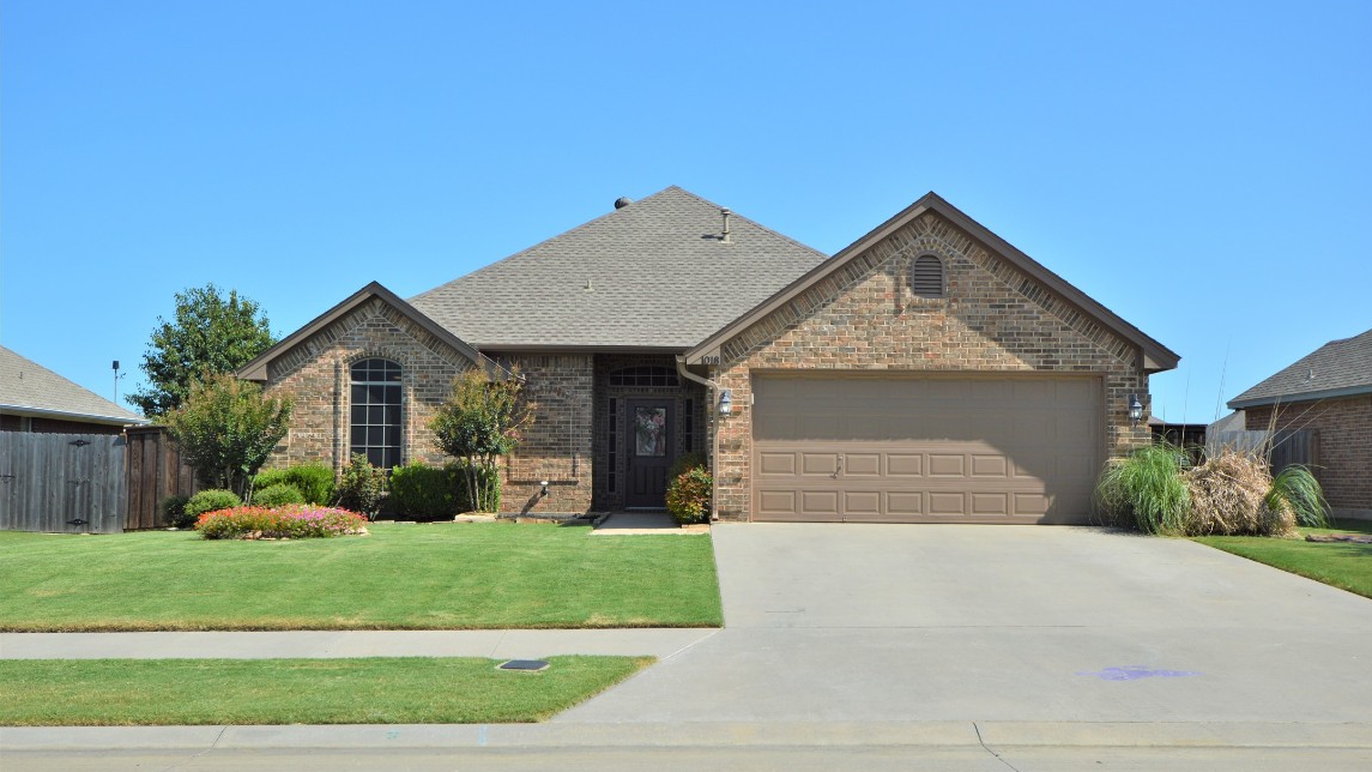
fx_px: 1382
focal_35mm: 38
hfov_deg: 52.8
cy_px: 433
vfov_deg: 31.2
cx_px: 691
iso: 100
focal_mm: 24
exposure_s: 1/400
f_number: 9
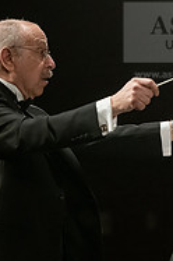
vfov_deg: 5.2
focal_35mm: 398
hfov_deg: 3.4
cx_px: 102
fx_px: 2879
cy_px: 89
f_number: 4.5
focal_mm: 165
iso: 5000
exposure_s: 1/200
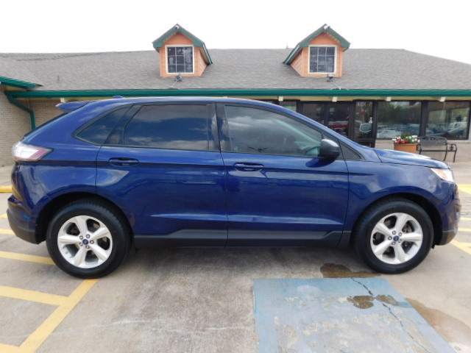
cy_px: 176
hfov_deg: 73.9
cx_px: 236
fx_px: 313
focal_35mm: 23
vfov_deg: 58.9
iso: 125
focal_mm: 4
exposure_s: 1/500
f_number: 3
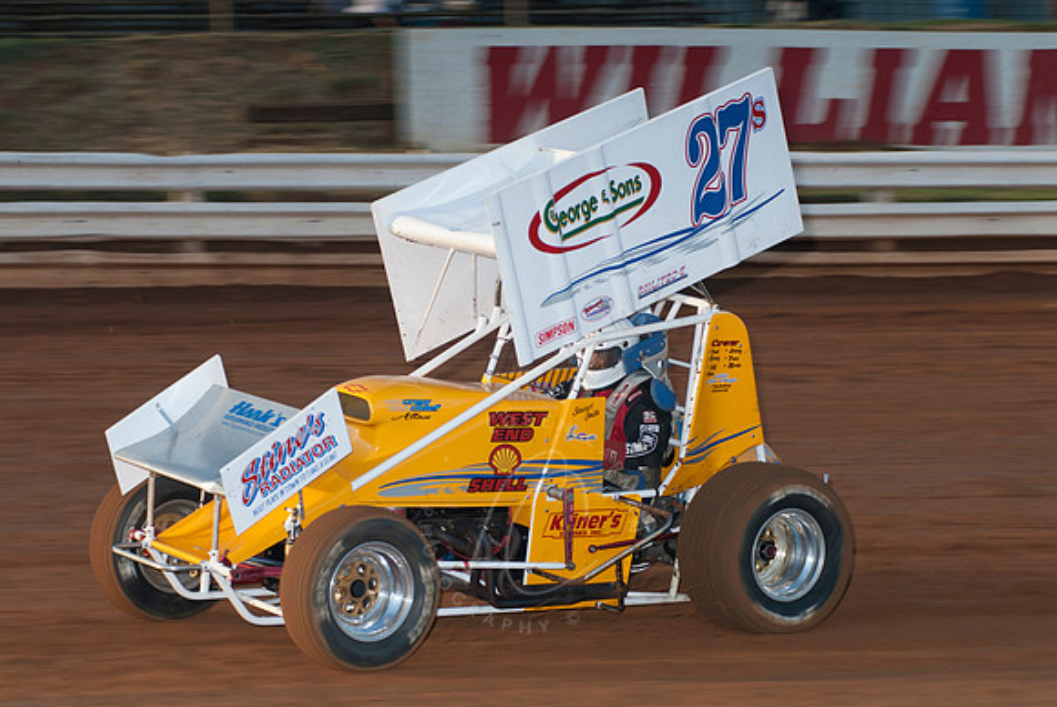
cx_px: 528
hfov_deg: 15.9
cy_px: 354
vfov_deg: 10.7
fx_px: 3791
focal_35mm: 129
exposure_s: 1/320
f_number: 4.5
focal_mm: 86
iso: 200
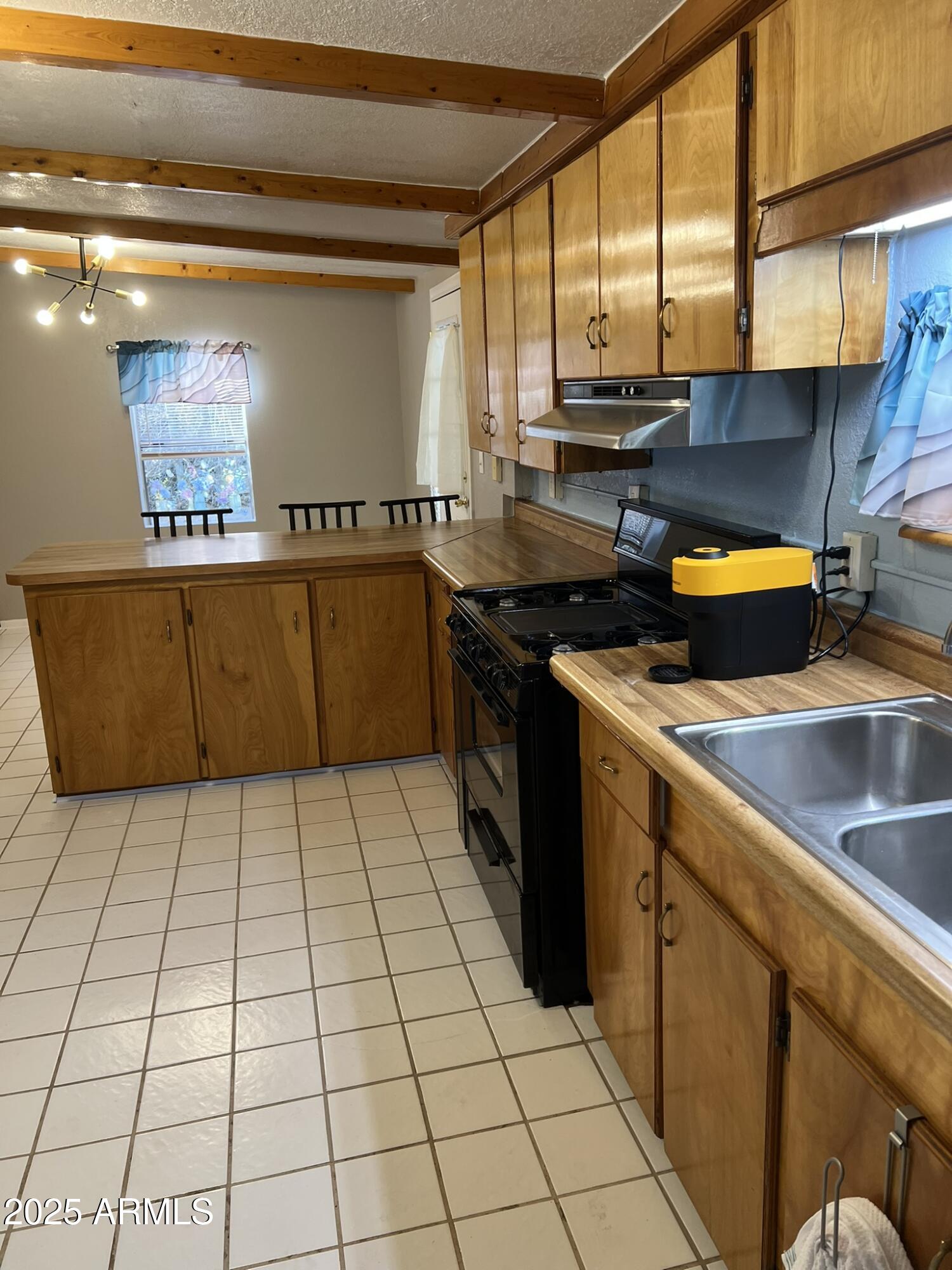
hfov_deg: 53.1
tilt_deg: -13.5
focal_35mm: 26
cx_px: 476
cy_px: 635
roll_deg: +2.2
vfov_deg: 67.3
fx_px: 953
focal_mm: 5.7
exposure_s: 1/120
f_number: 1.5
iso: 125
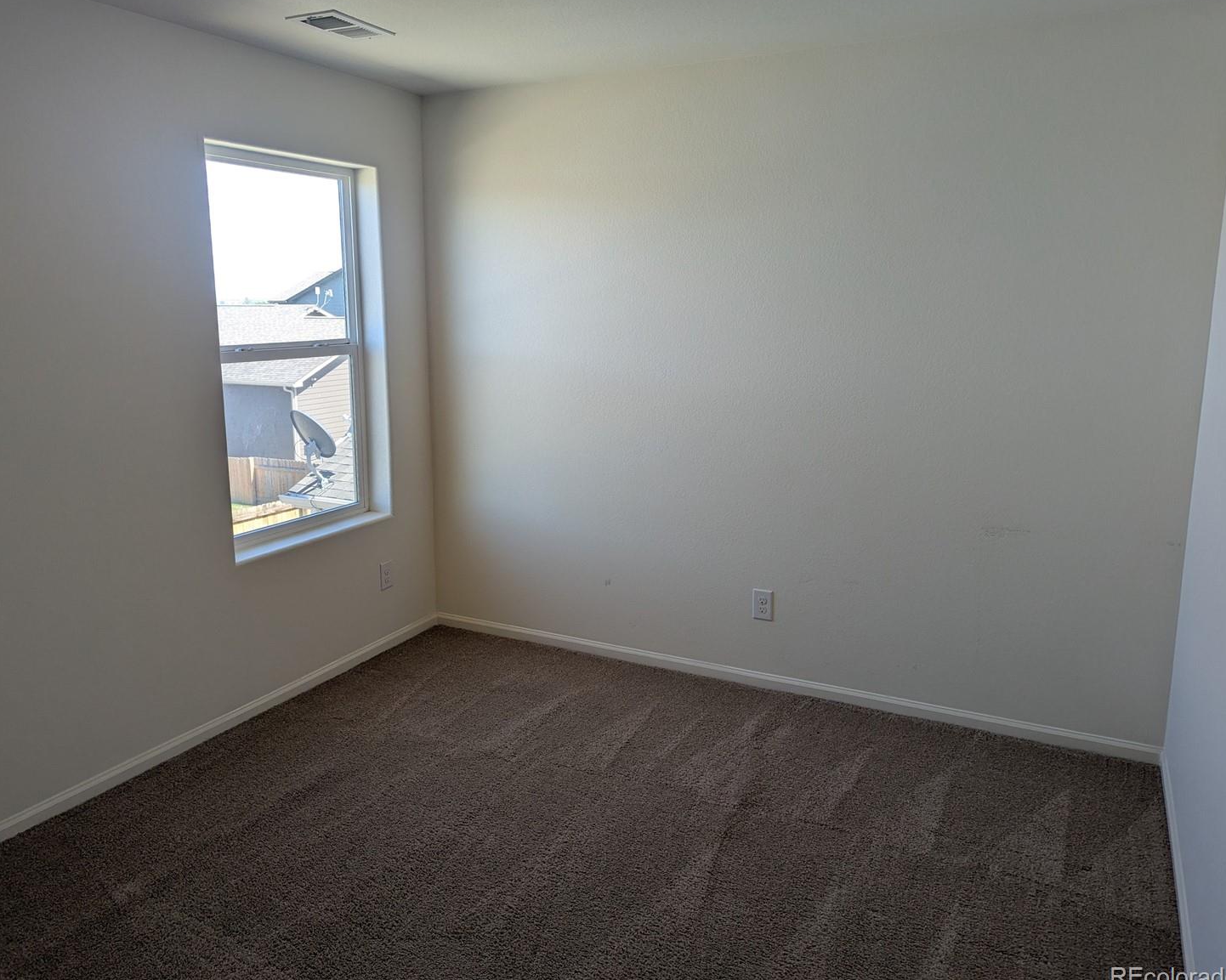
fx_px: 943
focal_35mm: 26
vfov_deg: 54.9
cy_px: 484
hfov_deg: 66.0
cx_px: 568
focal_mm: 6.81
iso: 58
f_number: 1.85
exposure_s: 1/317
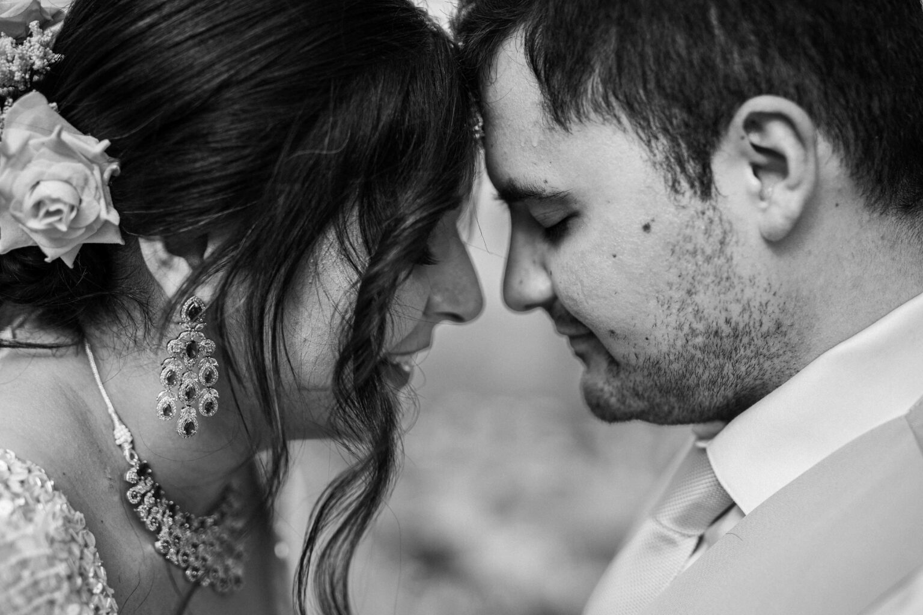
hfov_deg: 39.6
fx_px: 1282
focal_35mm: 50
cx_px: 462
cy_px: 308
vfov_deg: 27.0
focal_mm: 50
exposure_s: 1/1250
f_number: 1.8
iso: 100
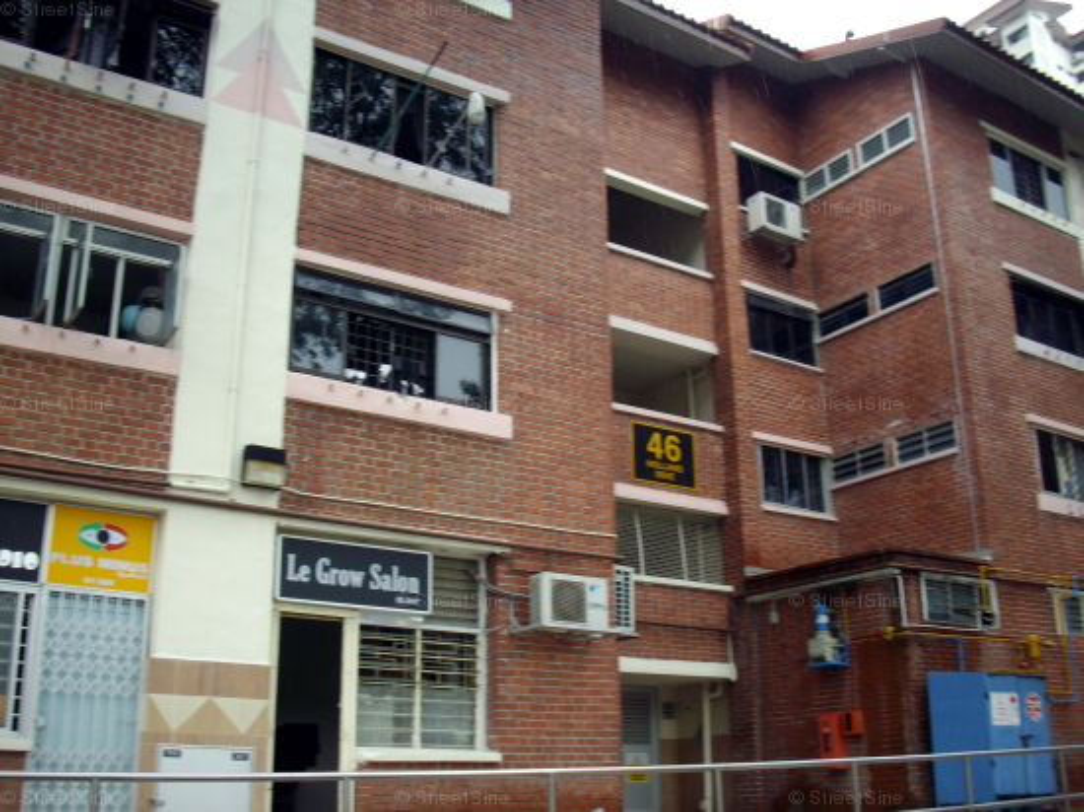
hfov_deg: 50.2
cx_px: 542
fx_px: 1158
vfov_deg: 38.6
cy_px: 406
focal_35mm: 37
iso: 80
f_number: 2.8
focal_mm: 6.2
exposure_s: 1/80
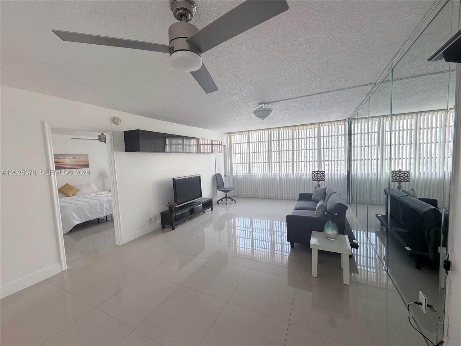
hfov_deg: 102.1
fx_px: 186
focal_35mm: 14
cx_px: 230
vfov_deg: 85.7
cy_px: 173
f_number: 2.2
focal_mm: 2.22
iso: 125
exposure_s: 1/121
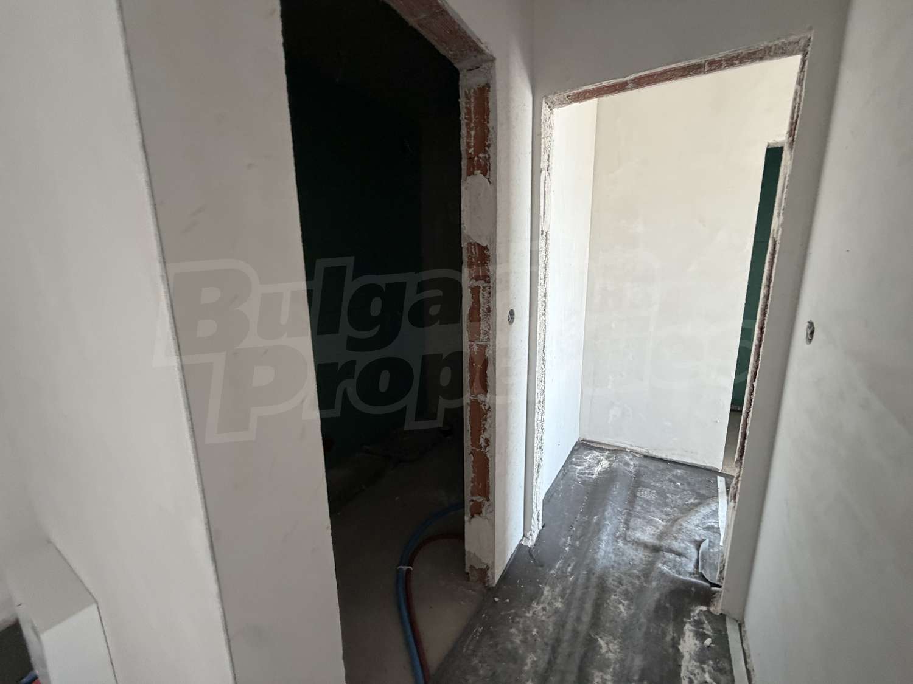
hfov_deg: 102.1
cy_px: 342
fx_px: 369
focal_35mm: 14
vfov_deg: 85.7
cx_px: 456
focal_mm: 2.22
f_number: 2.2
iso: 320
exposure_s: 1/63
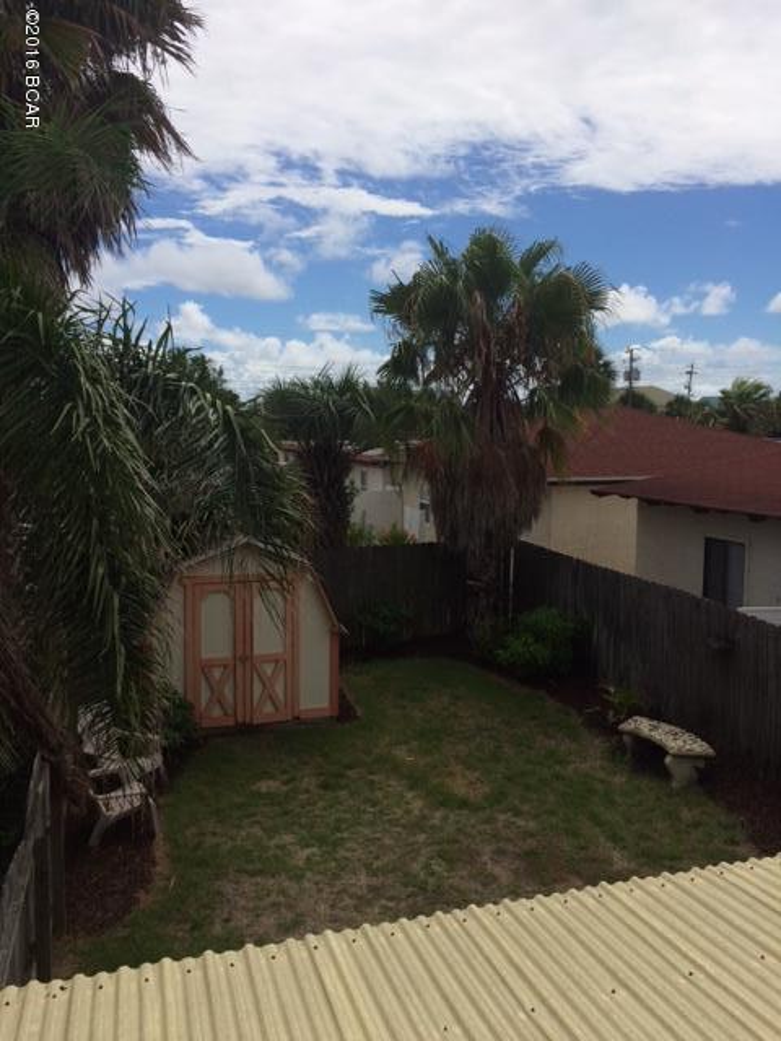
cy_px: 520
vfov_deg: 61.7
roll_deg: +0.0
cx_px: 390
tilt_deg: -9.2
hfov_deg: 48.2
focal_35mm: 29
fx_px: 872
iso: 32
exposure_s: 1/4566
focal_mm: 4.15
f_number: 2.2
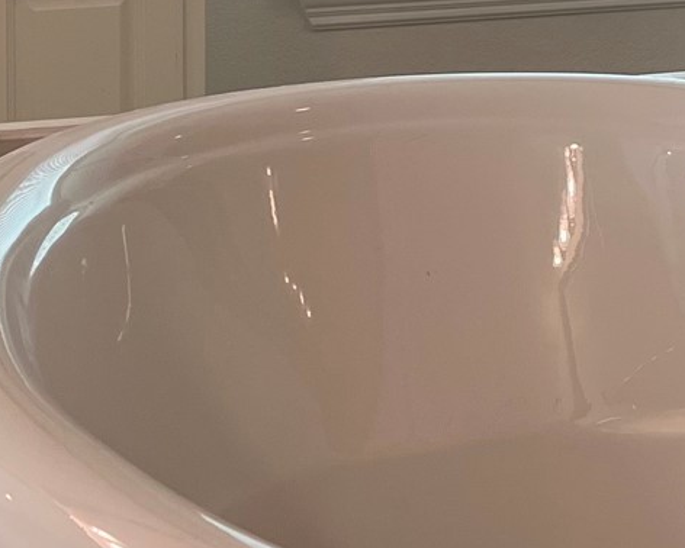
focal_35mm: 110
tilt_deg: -1.9
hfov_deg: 16.5
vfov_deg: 13.2
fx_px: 2231
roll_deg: -0.2
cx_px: 888
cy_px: -286
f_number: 1.6
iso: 80
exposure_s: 1/120
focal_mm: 5.1
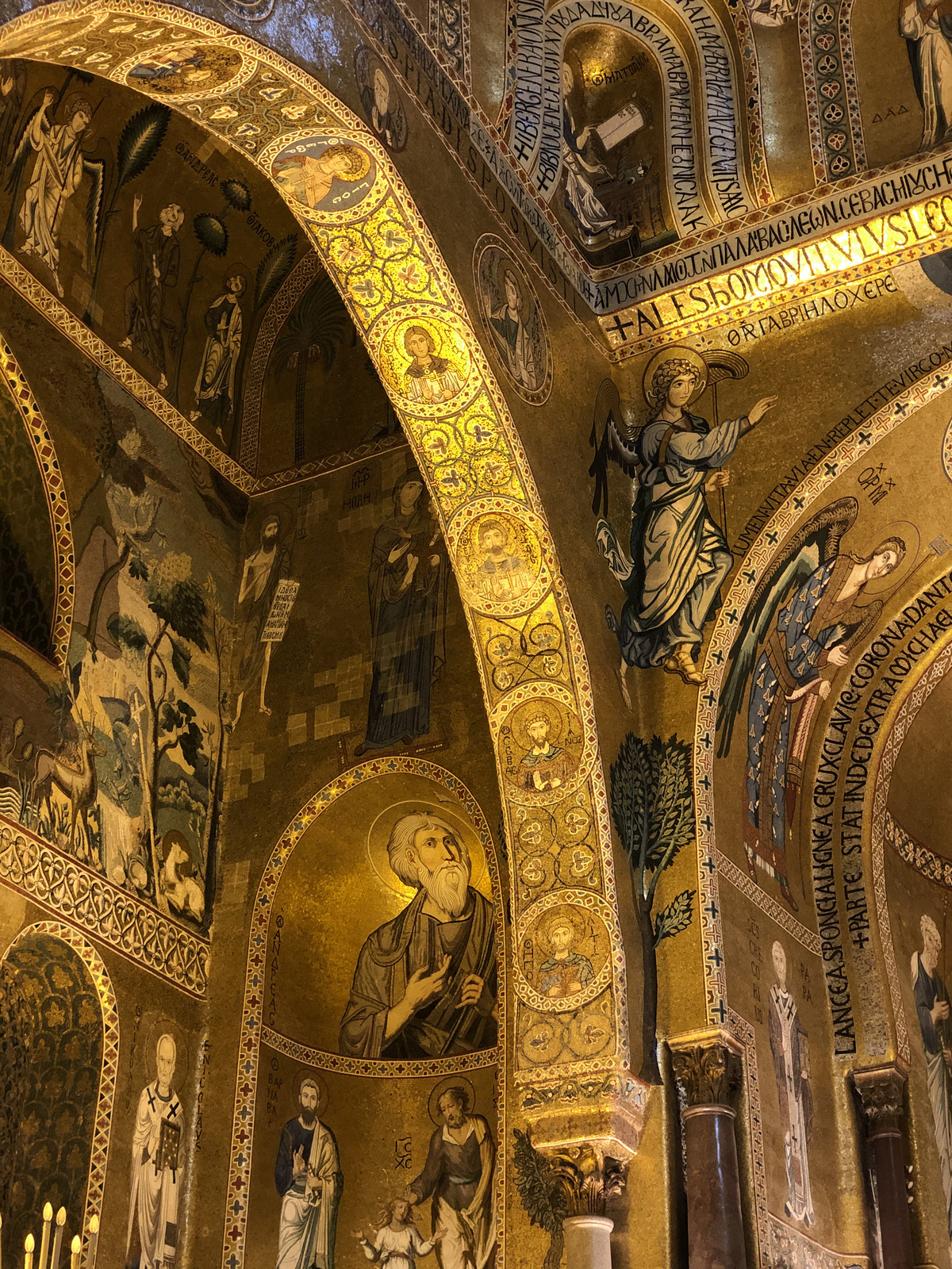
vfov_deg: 36.8
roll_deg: -1.5
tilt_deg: +31.5
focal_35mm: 52
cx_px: 476
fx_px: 1907
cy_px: 634
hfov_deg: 28.0
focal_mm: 6
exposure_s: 1/25
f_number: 2.4
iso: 125
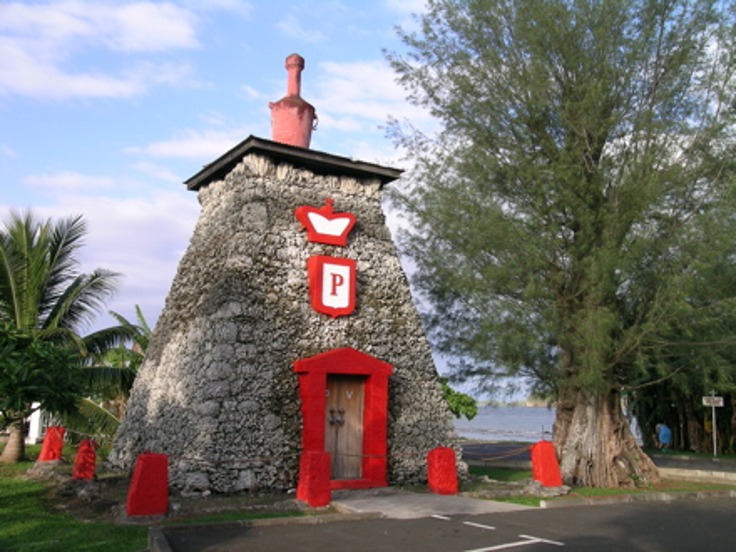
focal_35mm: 35
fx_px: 744
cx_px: 368
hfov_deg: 52.6
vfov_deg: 40.7
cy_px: 276
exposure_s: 1/146
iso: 50
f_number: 6
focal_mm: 7.2
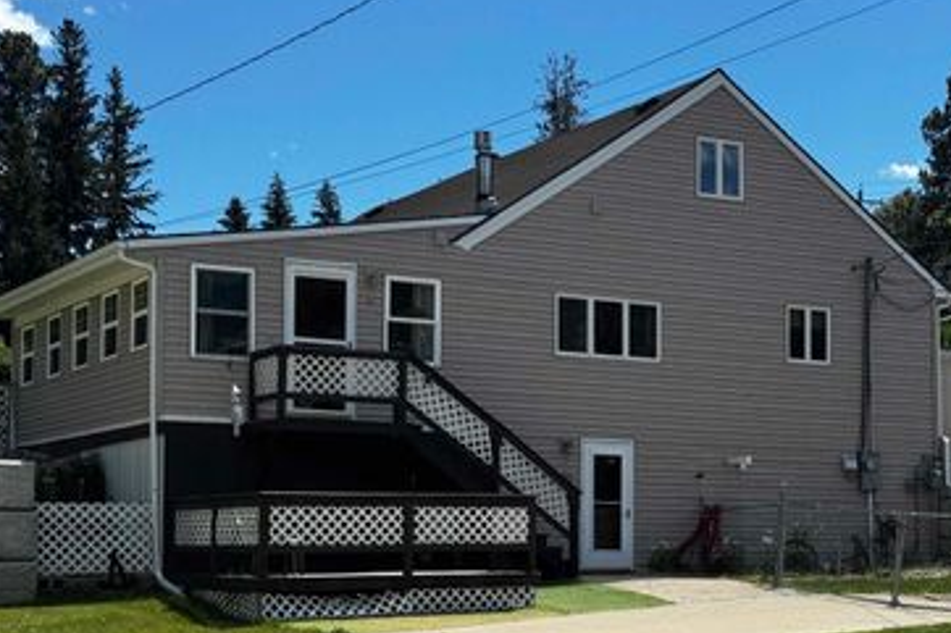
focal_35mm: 69
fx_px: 1822
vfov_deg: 19.6
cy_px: 456
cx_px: 552
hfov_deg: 29.2
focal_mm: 6.76
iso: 64
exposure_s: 1/2833
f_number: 1.78
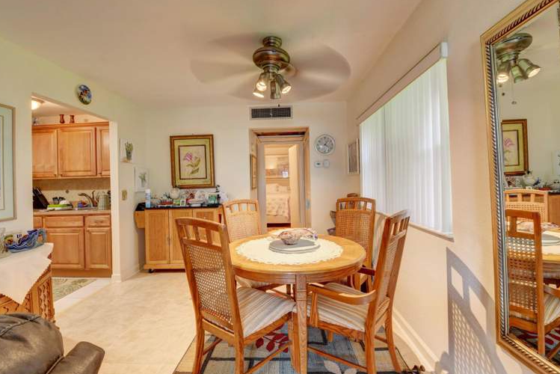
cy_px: 182
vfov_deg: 73.8
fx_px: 249
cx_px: 276
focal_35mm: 16
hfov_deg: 96.7
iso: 640
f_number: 8
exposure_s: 1/13
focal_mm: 10
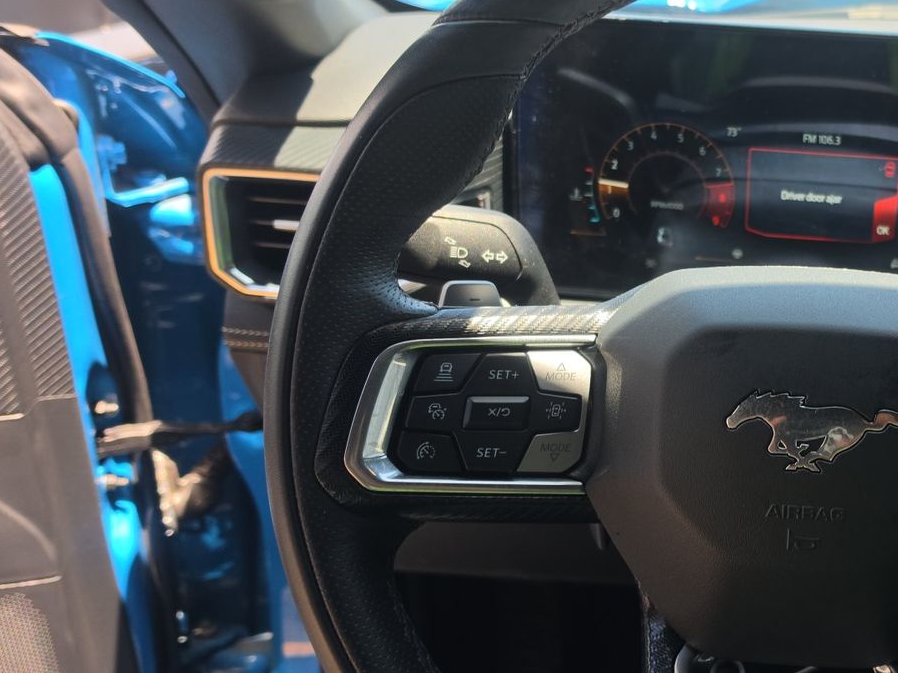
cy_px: 395
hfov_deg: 42.5
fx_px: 1063
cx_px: 786
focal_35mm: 41
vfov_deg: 35.0
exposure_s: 1/137
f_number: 1.4
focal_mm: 6.5
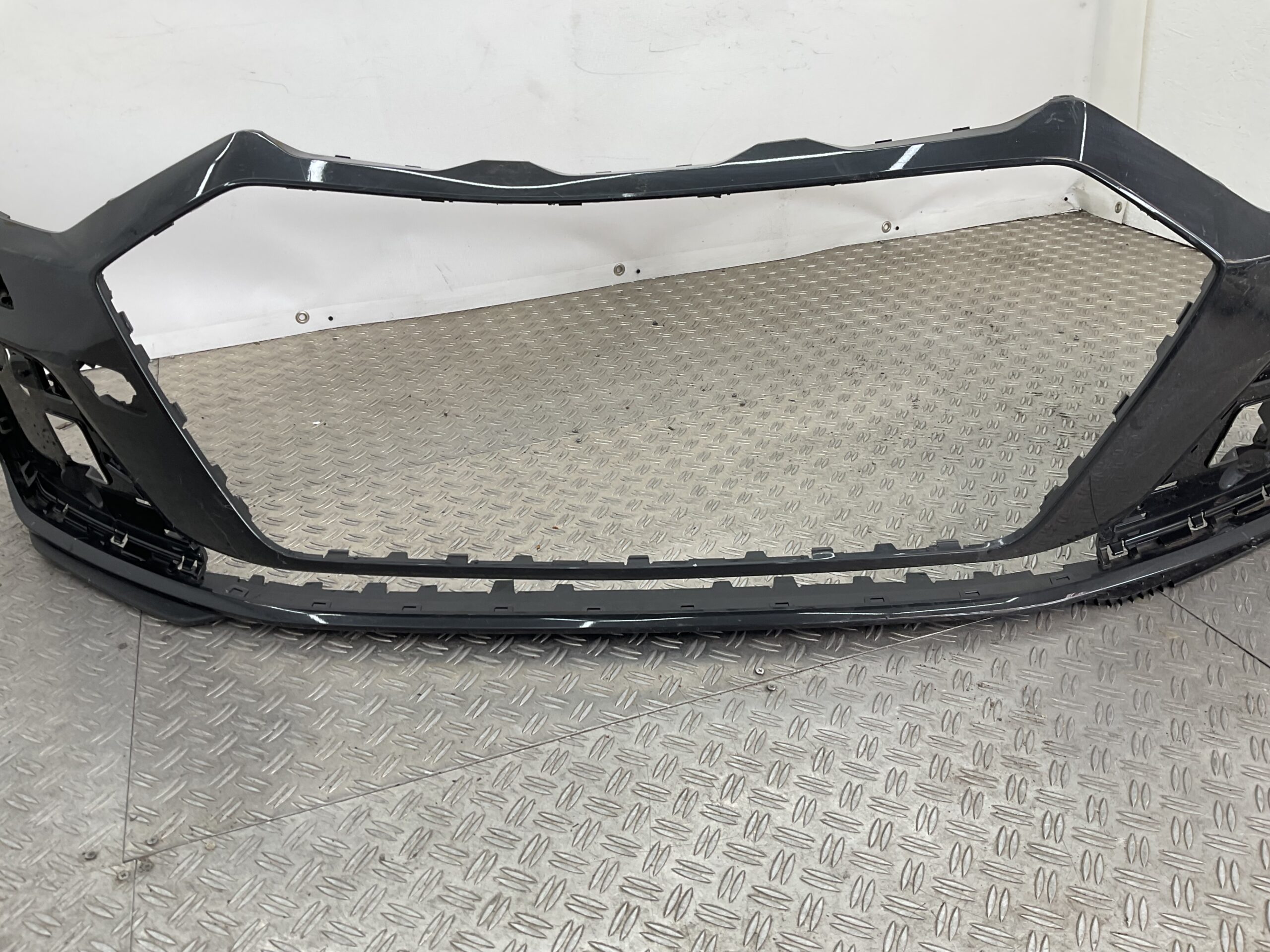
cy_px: 476
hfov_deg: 61.7
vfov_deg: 48.2
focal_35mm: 29
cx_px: 635
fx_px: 1064
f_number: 1.8
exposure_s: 1/115
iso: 16
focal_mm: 3
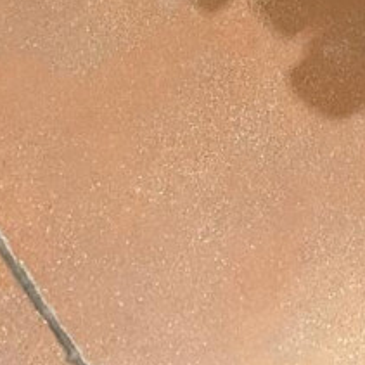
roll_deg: +0.7
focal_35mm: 116
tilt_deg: -30.4
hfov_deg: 13.6
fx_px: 1384
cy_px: -535
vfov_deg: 11.9
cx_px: 630
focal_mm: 4.25
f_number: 1.8
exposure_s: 1/60
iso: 250
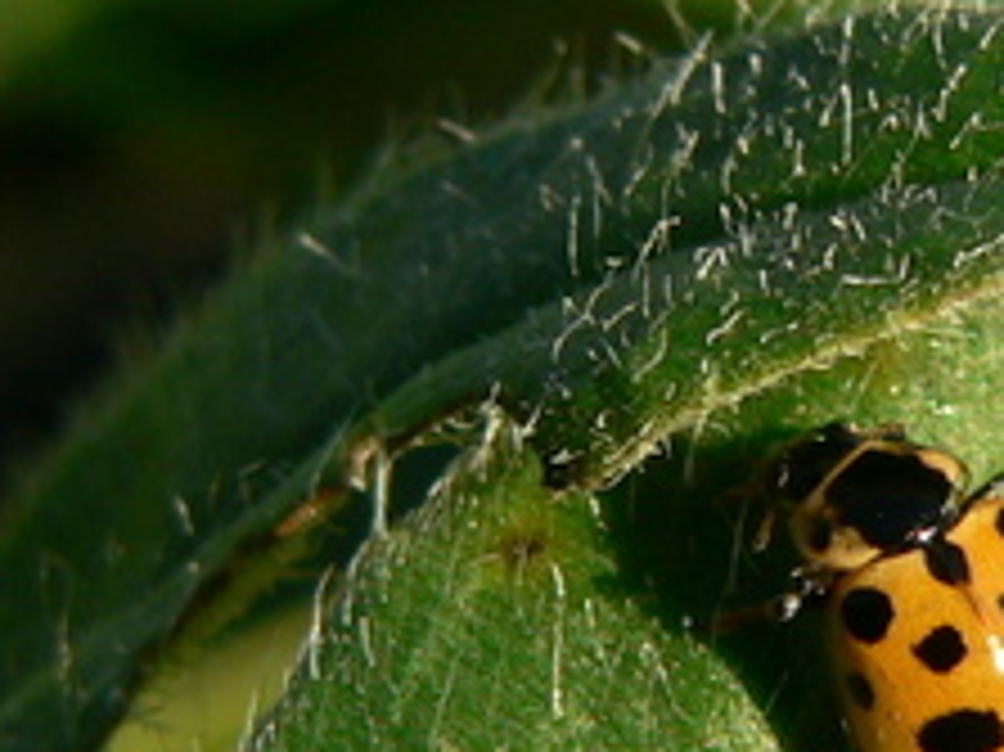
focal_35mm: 348
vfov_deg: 4.3
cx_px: 862
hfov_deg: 5.7
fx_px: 10088
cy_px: 608
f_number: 4
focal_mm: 15.1
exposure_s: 1/400
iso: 80
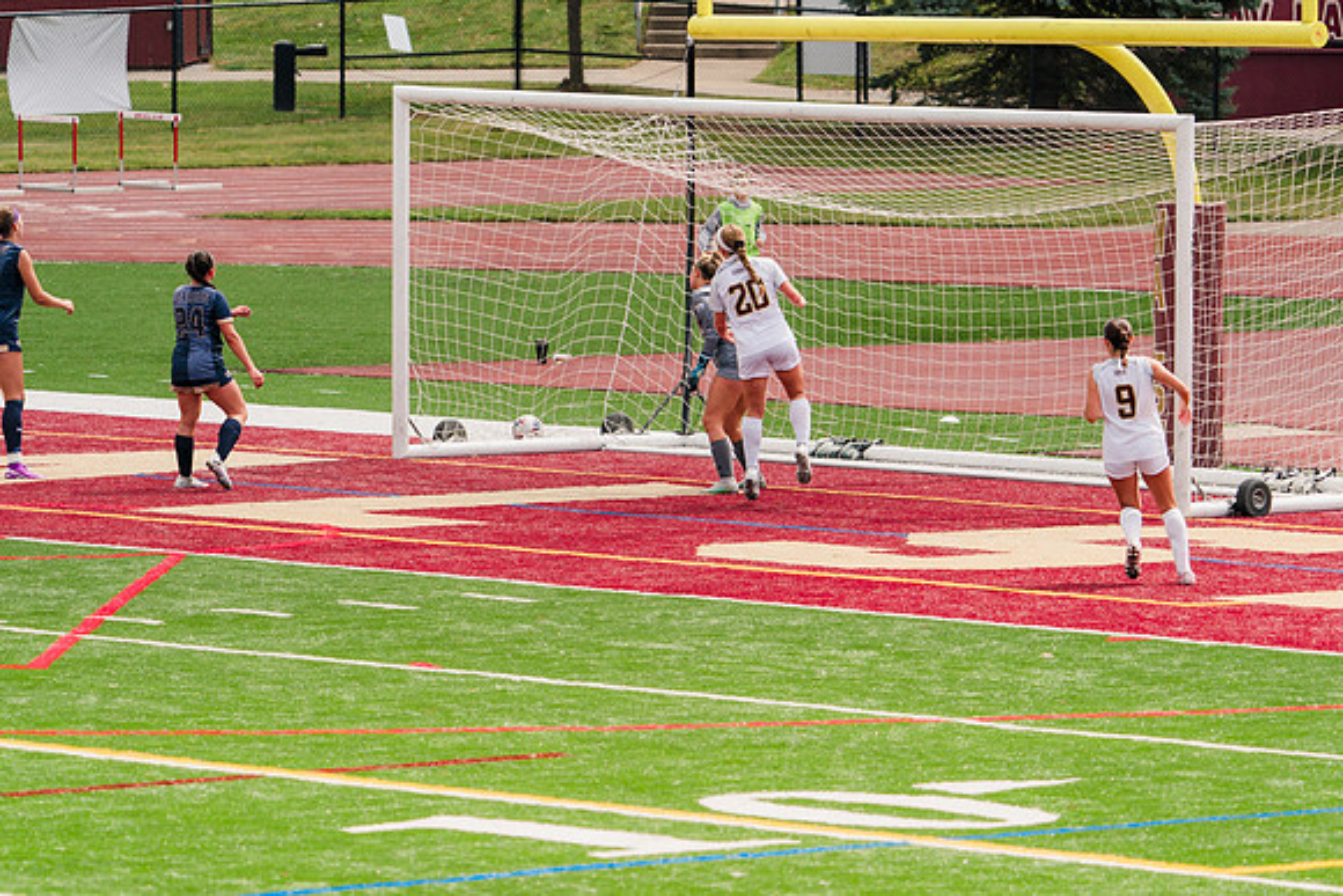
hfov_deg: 7.2
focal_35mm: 286
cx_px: 672
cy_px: 448
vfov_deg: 4.8
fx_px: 10671
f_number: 5.6
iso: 400
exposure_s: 1/1600
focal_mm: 286
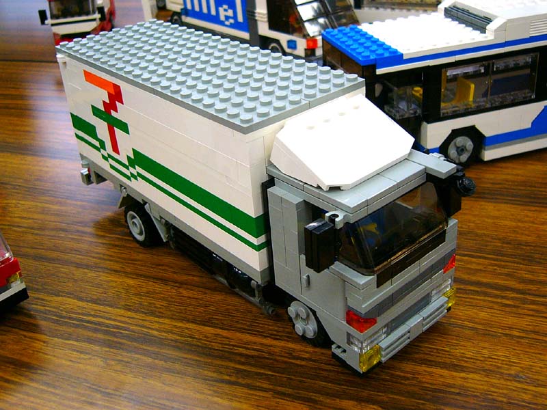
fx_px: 553
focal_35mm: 35
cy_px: 205
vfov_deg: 40.7
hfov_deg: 52.6
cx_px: 274
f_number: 2.8
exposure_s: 1/100
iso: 100
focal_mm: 5.8
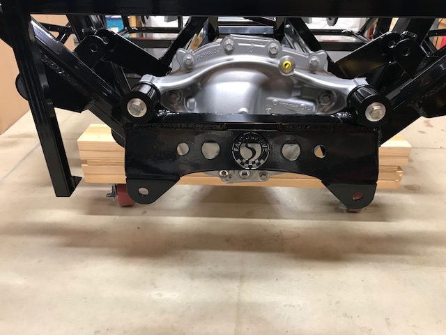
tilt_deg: -29.2
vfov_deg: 49.7
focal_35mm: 28
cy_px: 168
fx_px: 361
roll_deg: -0.9
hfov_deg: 63.4
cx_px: 223
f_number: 1.8
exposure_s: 1/15
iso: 50
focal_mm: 3.99
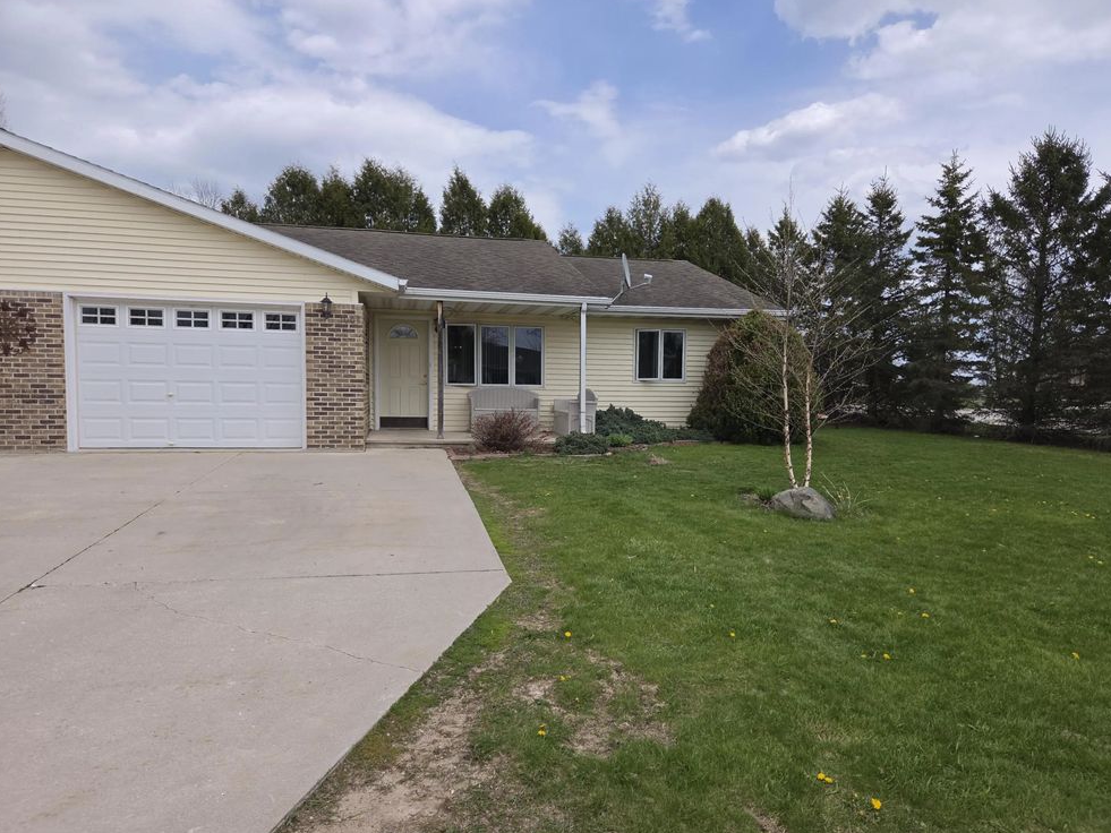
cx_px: 572
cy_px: 428
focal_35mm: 24
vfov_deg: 56.8
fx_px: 770
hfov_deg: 71.6
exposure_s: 1/1493
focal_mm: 5.4
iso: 25
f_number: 1.8
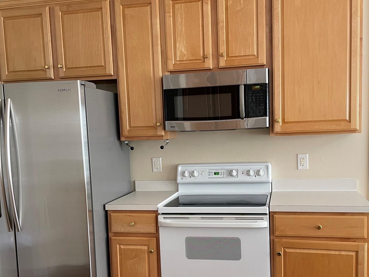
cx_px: 189
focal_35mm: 38
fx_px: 405
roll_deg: +1.8
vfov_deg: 37.5
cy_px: 175
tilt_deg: -6.6
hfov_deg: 49.0
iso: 125
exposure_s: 1/60
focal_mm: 4.2
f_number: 1.6
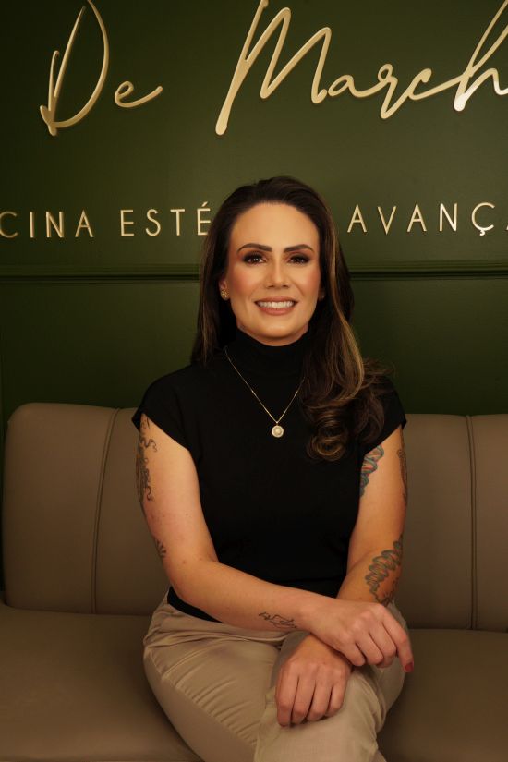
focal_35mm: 44
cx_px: 254
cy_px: 381
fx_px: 921
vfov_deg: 45.0
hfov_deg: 30.8
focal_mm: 29
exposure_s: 1/25
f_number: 16
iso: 500
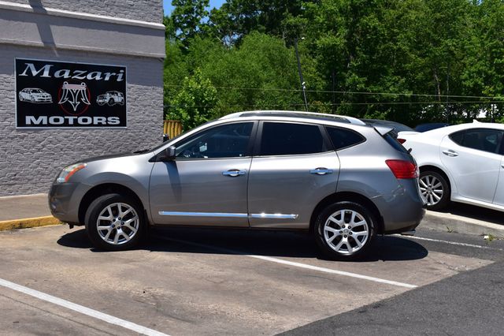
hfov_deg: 38.9
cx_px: 252
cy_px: 168
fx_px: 714
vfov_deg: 26.5
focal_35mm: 51
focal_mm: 34
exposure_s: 1/500
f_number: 11
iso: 220
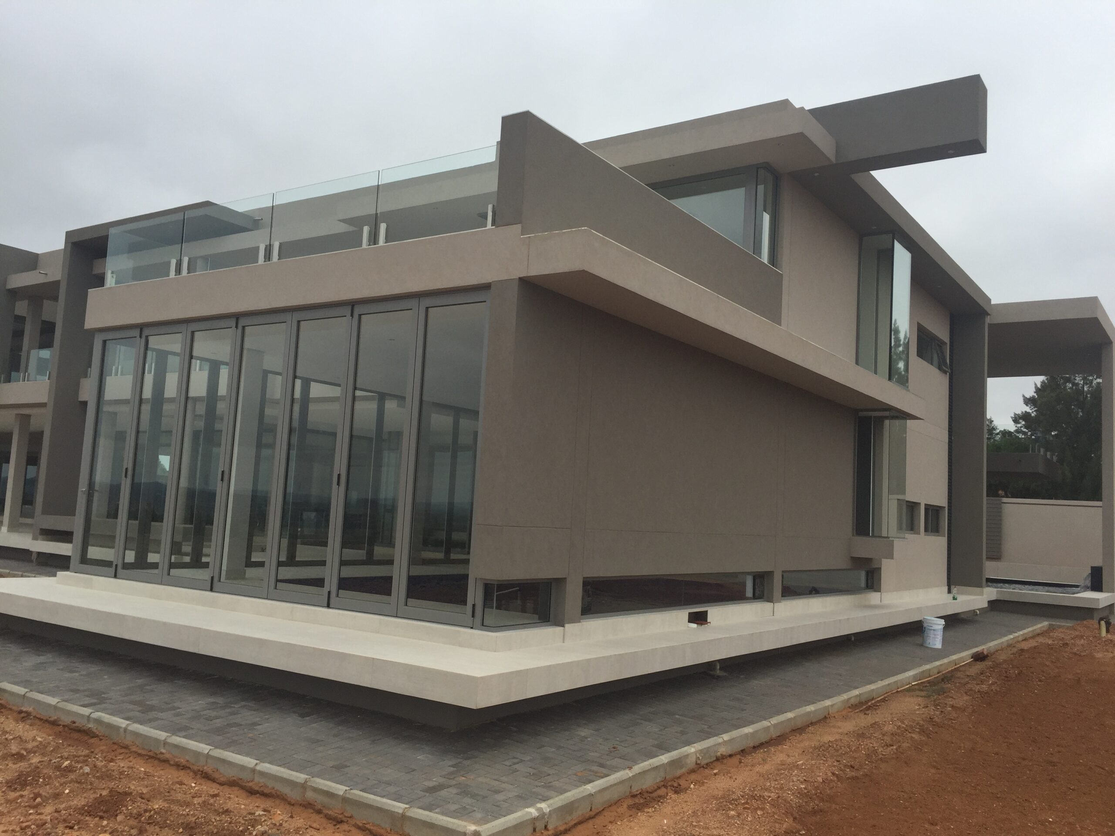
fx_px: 934
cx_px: 558
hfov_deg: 61.7
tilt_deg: +6.1
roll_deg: -3.4
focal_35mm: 29
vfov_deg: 48.2
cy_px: 418
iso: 32
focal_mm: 4.15
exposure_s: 1/2198
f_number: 2.2
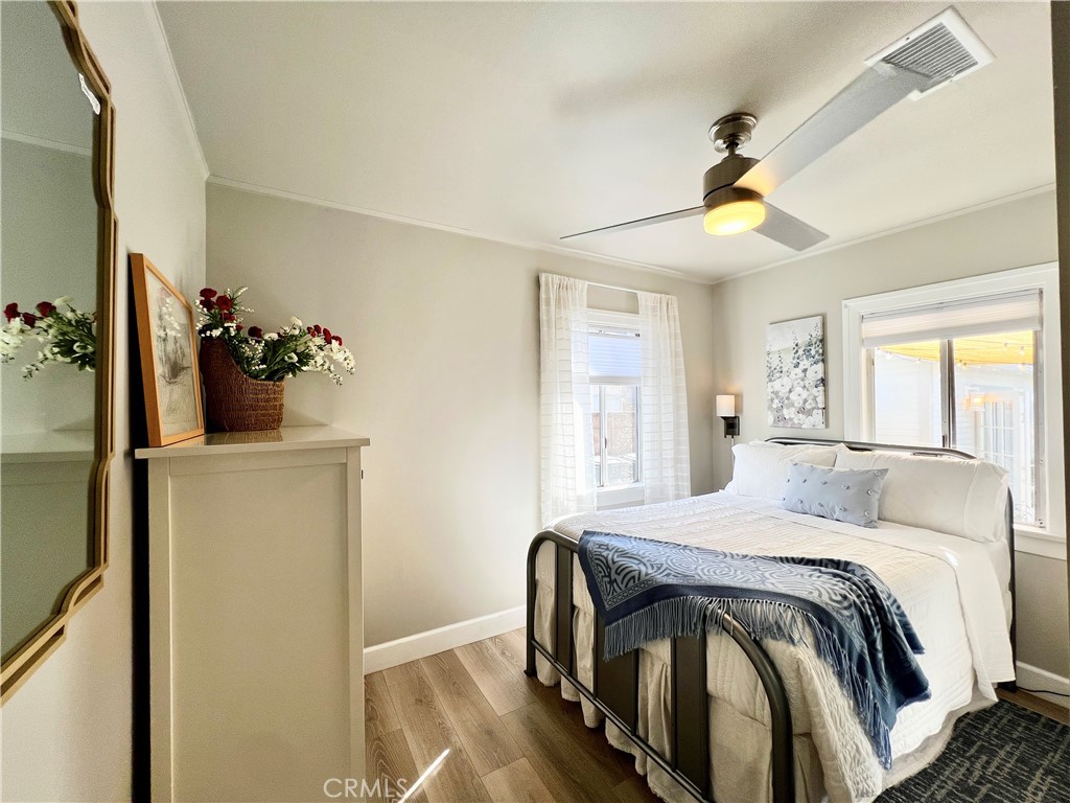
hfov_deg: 106.2
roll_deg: +0.3
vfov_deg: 89.9
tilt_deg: -1.0
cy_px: 402
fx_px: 402
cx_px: 535
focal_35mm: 13
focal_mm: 1.57
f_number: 1.8
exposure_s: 1/153
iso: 32
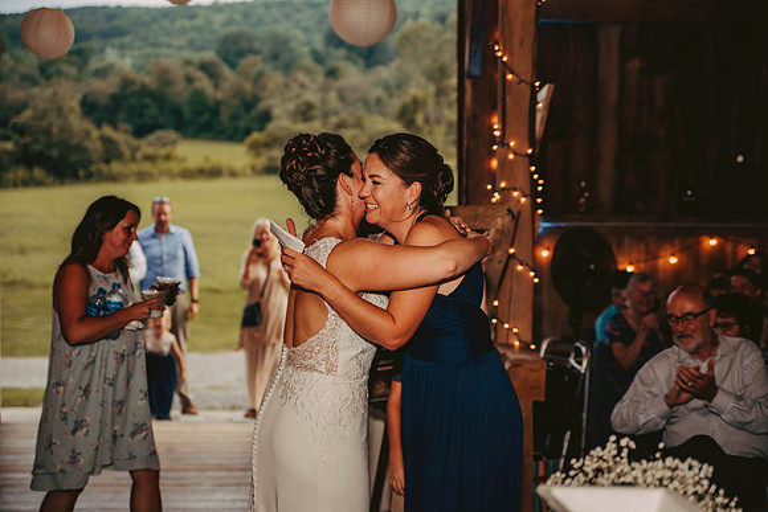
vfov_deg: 21.9
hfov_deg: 32.4
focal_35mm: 62
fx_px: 1323
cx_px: 384
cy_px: 256
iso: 800
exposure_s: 1/200
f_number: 2.8
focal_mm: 62
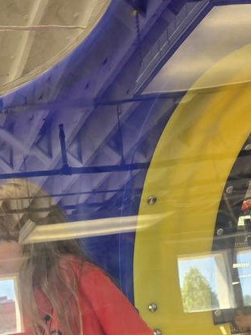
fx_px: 542
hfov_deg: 24.5
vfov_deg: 32.2
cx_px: -18
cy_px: 318
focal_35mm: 56
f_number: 1.7
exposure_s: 1/120
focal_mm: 6.3
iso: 80
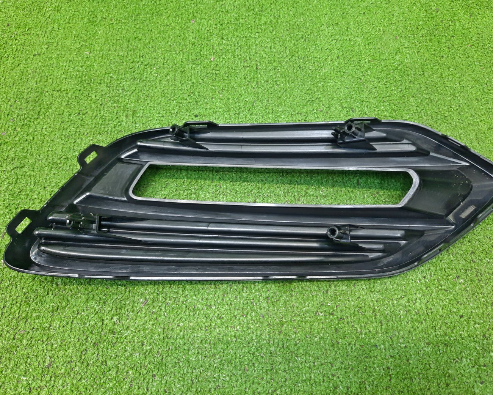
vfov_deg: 53.2
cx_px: 254
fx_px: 394
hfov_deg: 64.1
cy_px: 191
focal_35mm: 27
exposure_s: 1/50
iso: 168
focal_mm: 4.6
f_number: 2
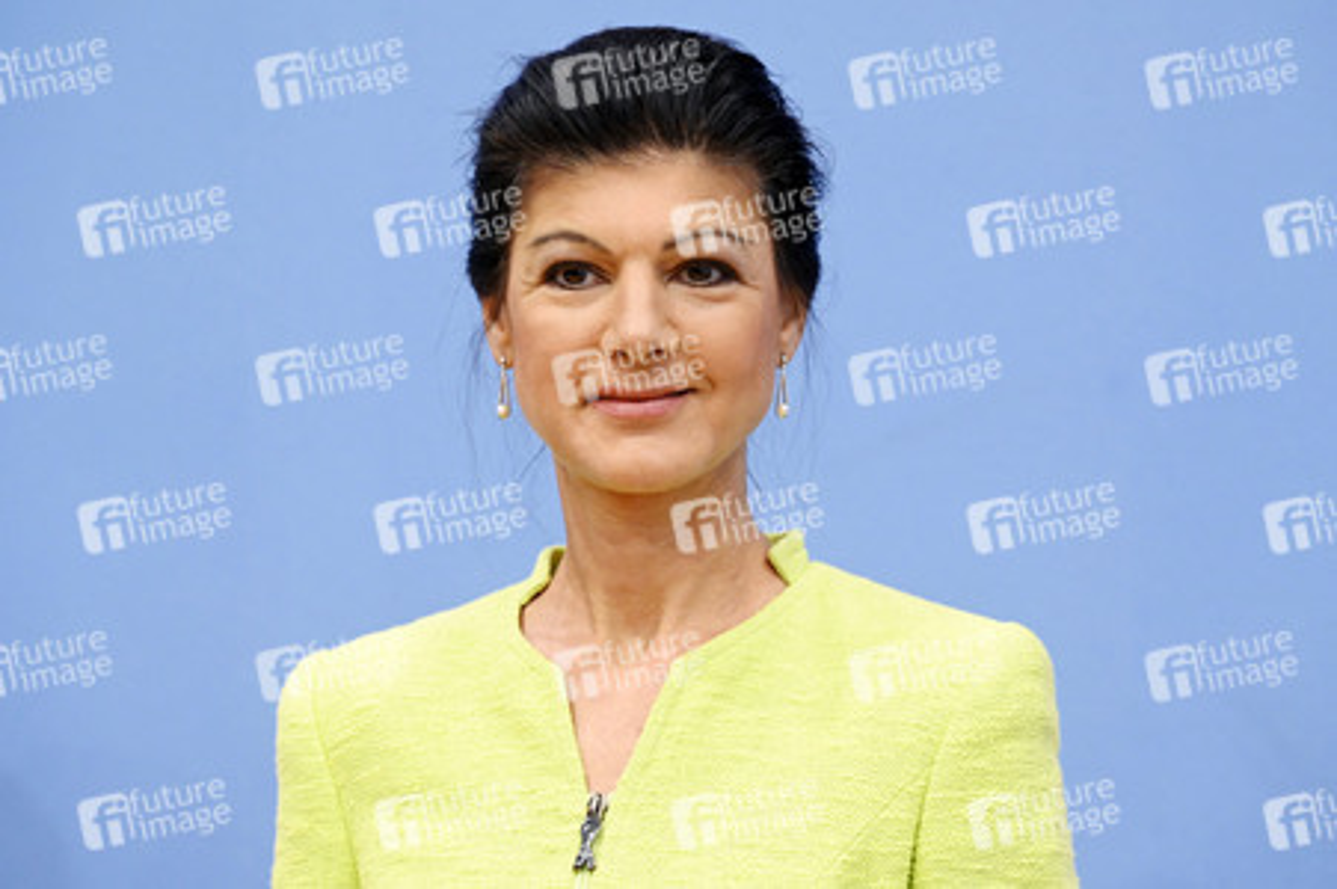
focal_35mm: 110
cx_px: 668
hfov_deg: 18.6
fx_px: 4082
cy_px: 444
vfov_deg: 12.4
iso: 5000
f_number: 5.6
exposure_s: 1/400
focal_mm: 110
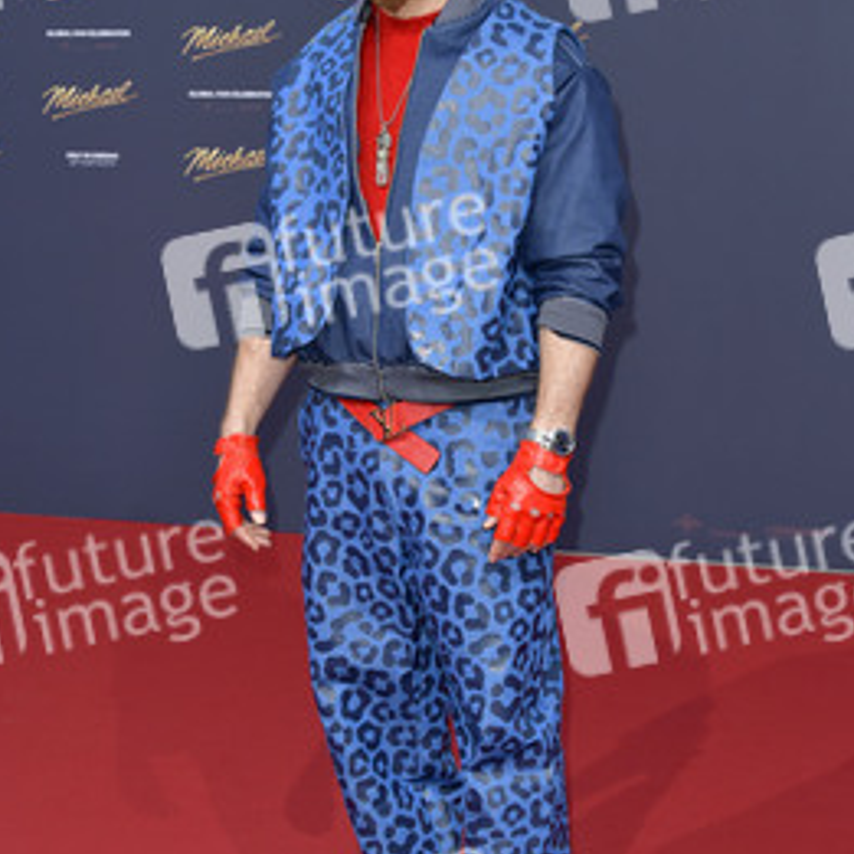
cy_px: 435
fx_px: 2540
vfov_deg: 19.1
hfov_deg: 19.1
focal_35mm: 91
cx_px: 425
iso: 400
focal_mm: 70
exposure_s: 1/200
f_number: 6.3
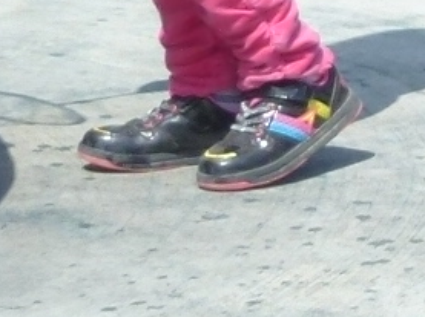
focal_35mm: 422
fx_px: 5174
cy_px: 334
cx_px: 1396
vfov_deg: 3.5
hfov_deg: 4.5
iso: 100
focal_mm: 10.1
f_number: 4.4
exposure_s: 1/800
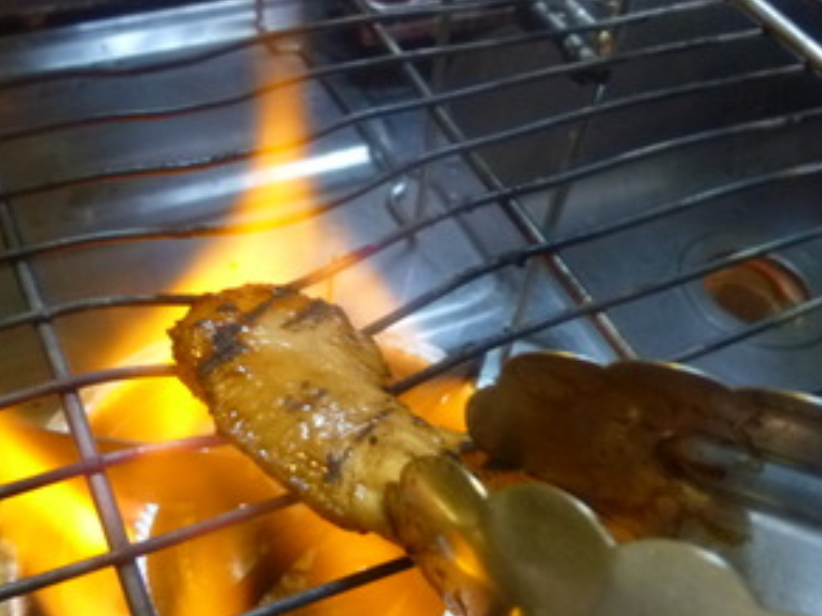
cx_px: 349
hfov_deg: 51.2
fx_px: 855
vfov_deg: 39.0
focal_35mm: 36
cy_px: 435
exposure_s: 1/25
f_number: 3.3
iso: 400
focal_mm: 4.5
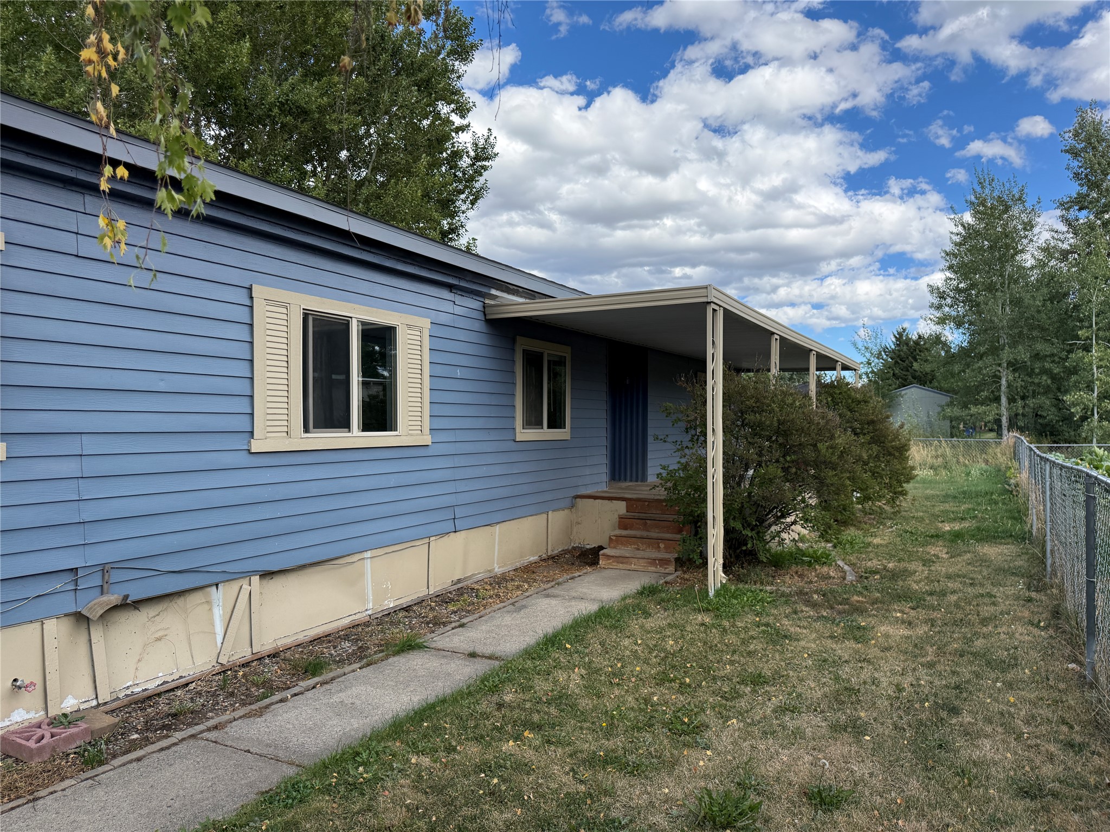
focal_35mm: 24
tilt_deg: +0.5
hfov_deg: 71.6
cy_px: 416
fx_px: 770
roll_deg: +0.0
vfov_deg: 56.8
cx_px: 555
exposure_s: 1/2703
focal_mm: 6.76
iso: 100
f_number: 1.78
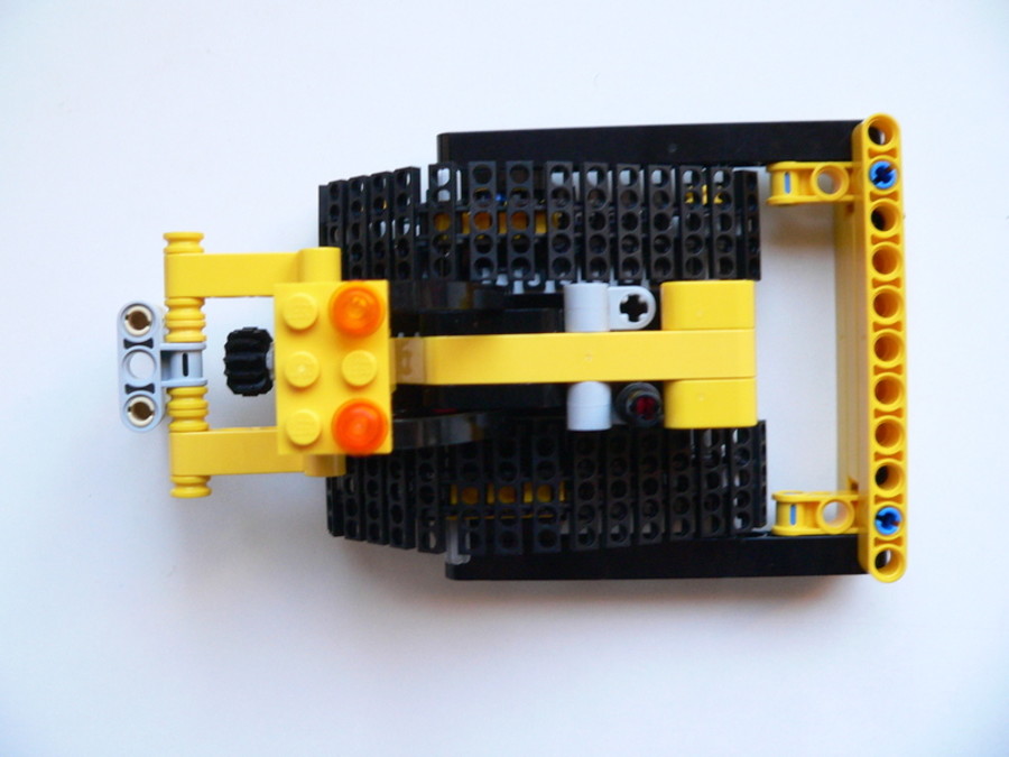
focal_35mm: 36
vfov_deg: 39.7
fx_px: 1049
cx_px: 504
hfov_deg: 51.4
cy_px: 378
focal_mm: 6
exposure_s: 1/13
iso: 200
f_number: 2.8
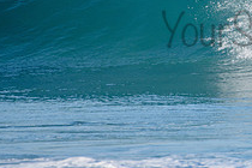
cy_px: 19
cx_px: 286
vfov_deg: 1.0
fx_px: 9680
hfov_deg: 1.5
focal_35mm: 1383
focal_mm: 500
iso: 160
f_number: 5.6
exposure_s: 1/1600
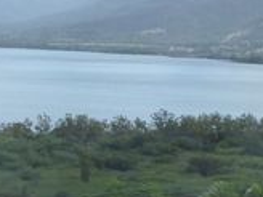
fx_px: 1261
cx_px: -370
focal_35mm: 166
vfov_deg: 8.9
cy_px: 111
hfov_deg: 10.3
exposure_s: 1/800
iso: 160
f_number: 4
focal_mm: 5.8
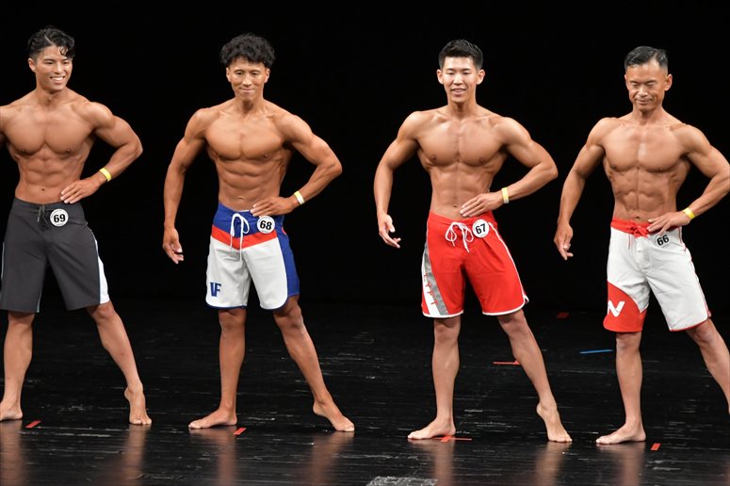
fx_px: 5472
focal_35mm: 270
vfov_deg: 5.1
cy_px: 243
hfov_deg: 7.6
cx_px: 365
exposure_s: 1/400
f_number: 5.6
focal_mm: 180
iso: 3200
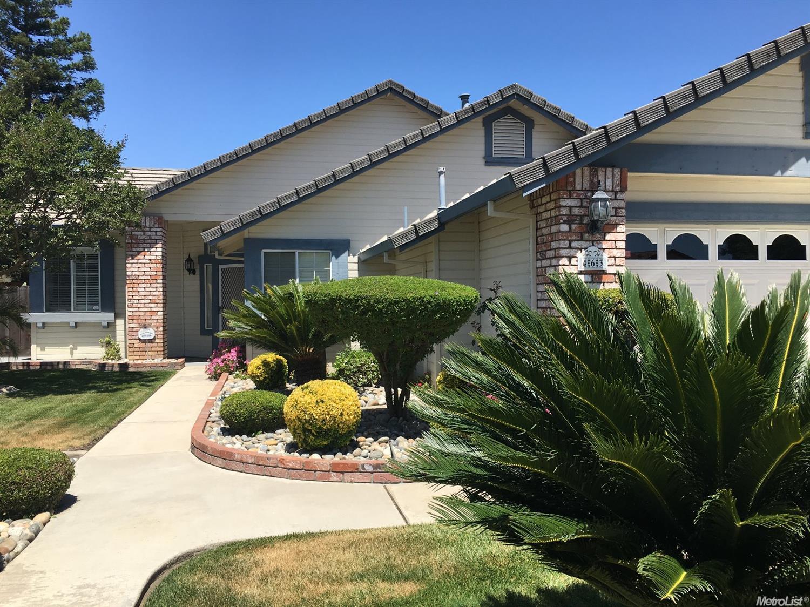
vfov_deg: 48.2
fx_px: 678
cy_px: 304
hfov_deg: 61.7
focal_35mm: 29
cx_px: 405
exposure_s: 1/1399
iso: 25
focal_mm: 4.15
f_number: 2.2
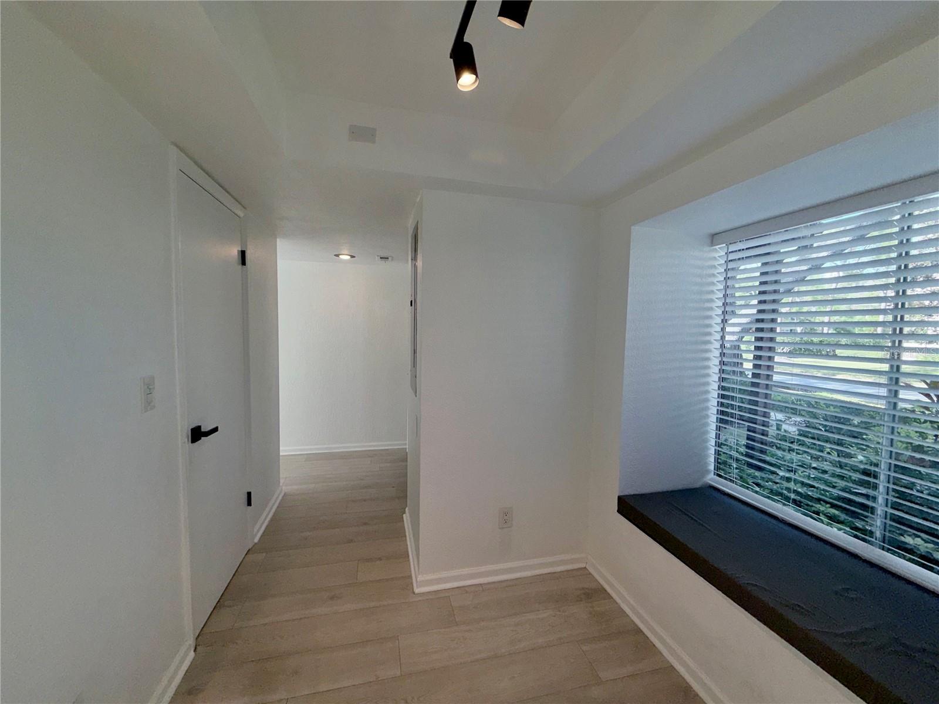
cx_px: 470
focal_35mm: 14
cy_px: 352
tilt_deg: -3.3
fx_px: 380
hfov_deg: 102.1
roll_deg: -0.8
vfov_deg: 85.7
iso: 16
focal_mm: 2.22
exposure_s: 1/186
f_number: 2.2
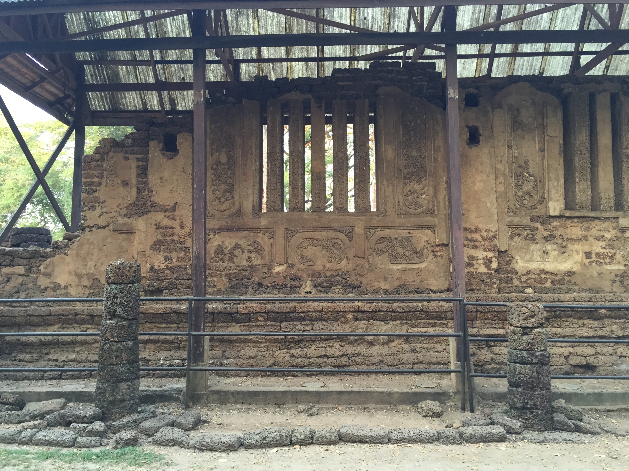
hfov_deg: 61.7
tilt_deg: +5.3
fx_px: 527
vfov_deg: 48.2
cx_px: 314
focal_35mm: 29
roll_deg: -0.6
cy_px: 236
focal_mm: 4.15
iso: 64
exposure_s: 1/30
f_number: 2.2
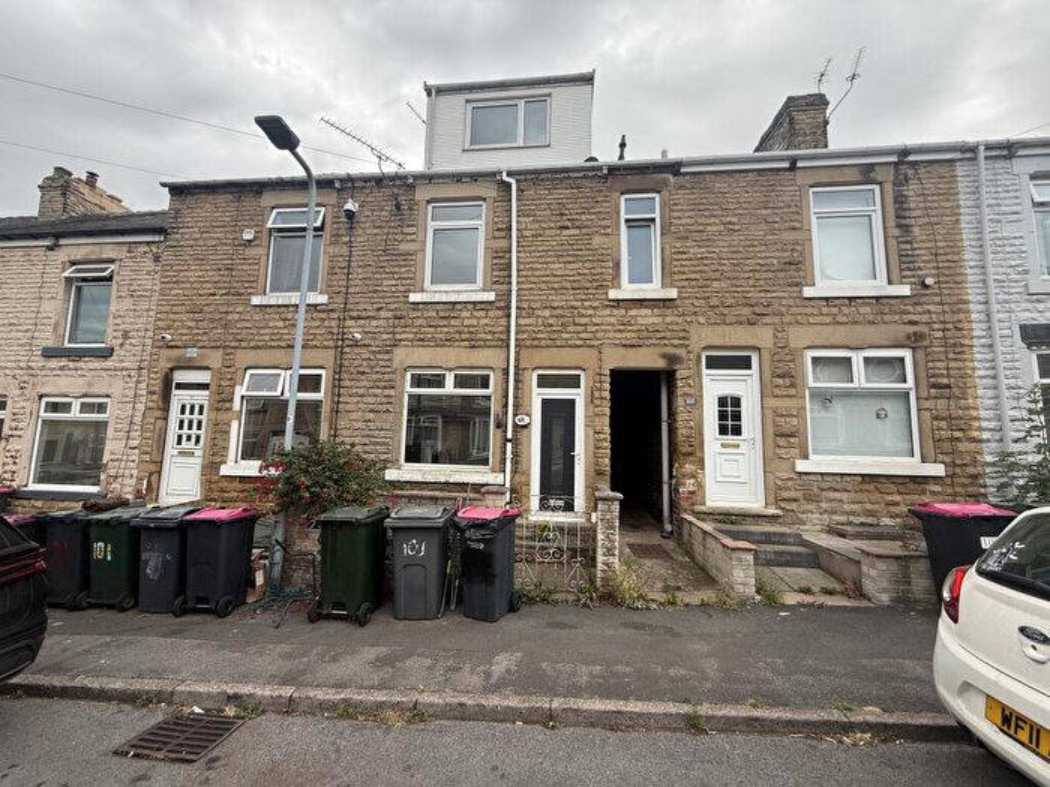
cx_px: 525
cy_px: 394
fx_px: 425
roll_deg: -1.3
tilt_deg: +6.9
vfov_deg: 85.7
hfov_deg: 102.1
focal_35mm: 14
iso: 50
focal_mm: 2.22
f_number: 2.2
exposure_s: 1/479
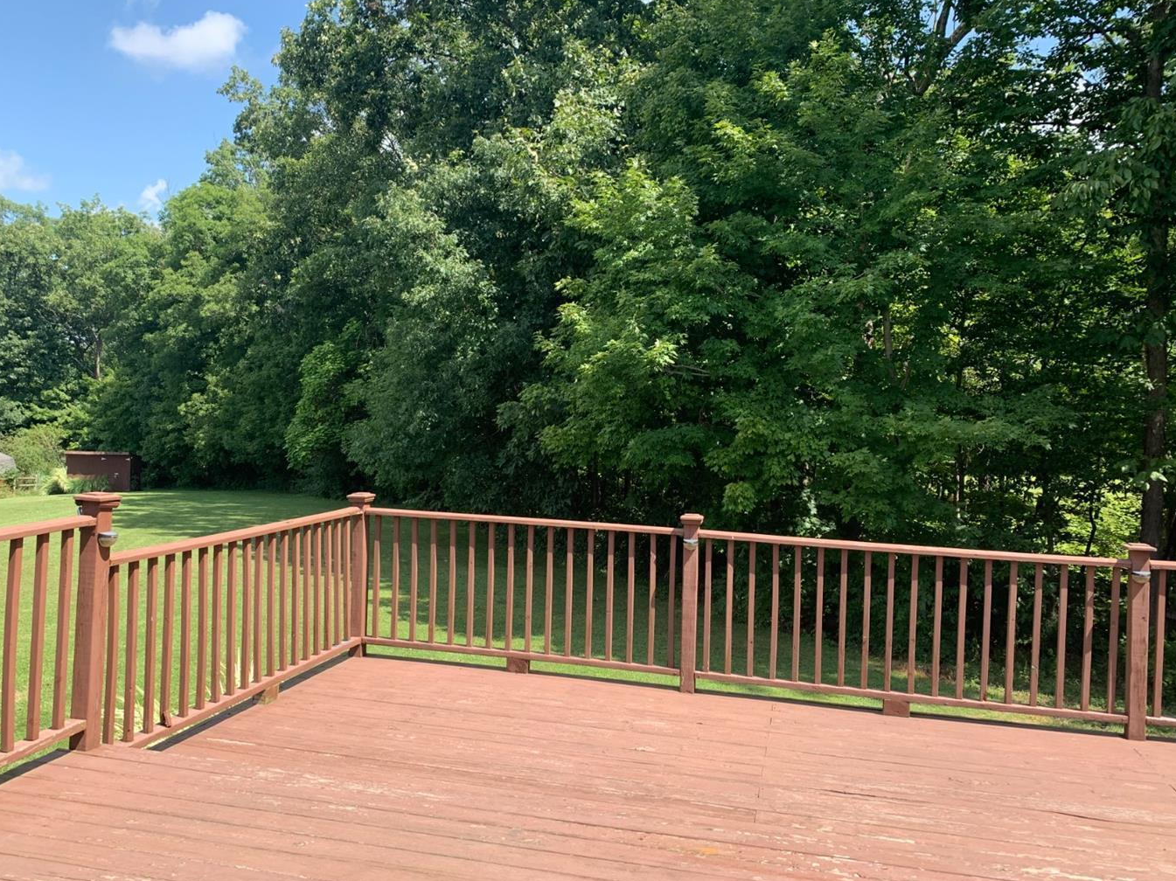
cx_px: 568
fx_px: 985
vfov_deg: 48.2
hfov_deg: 61.7
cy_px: 426
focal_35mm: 29
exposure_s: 1/683
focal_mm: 4.25
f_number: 1.8
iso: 25
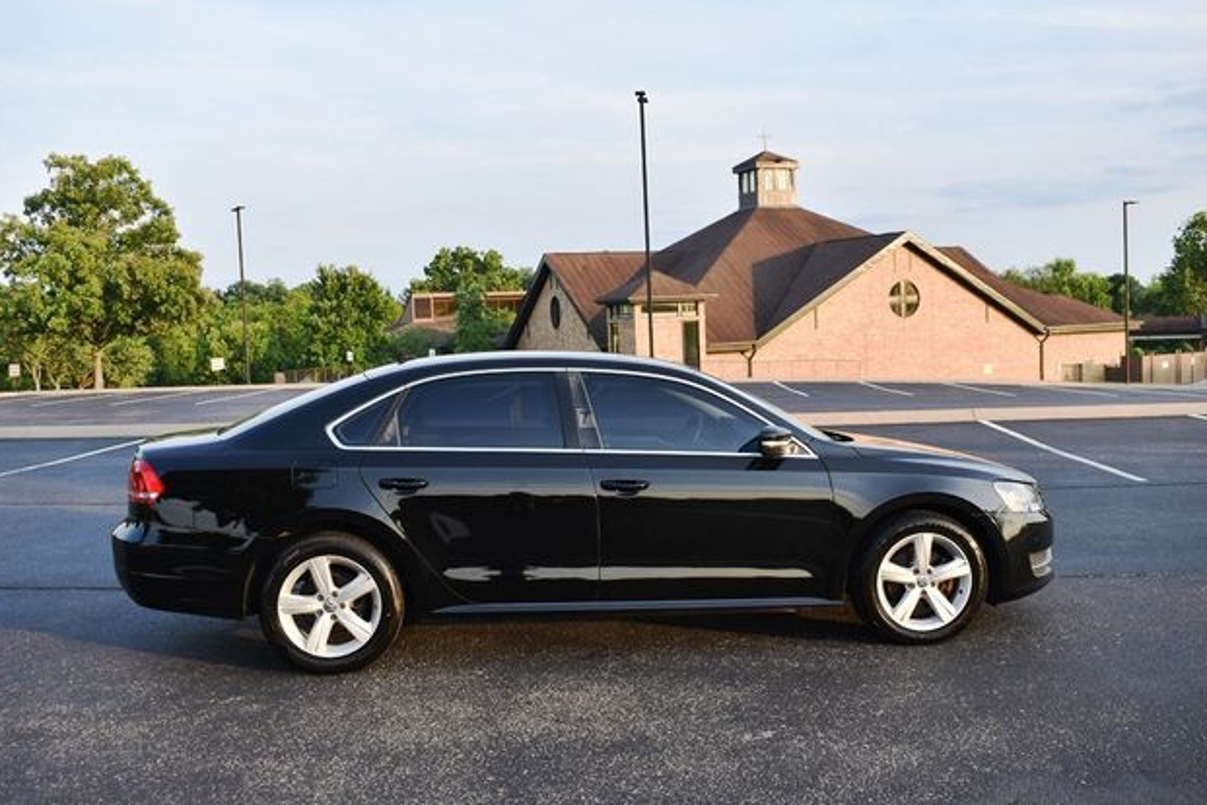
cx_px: 597
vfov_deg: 38.9
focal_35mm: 34
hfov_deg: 55.8
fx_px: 1140
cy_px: 394
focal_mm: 22
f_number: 5.6
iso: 250
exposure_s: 1/250
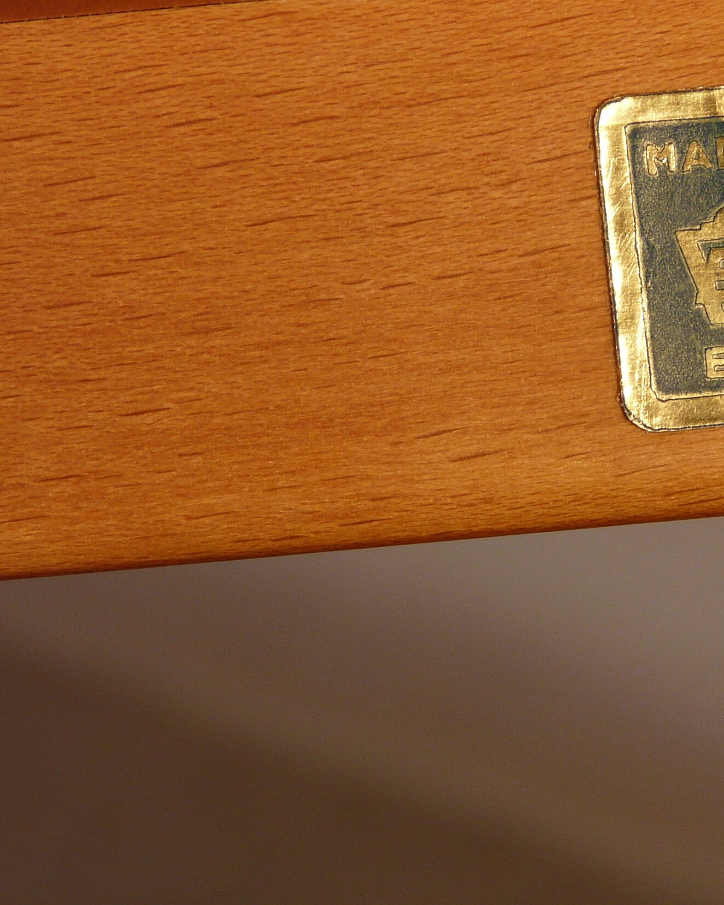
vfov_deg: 8.6
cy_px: 297
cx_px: 709
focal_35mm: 225
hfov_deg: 6.9
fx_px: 6028
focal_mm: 19.2
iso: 100
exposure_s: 1/160
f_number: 4
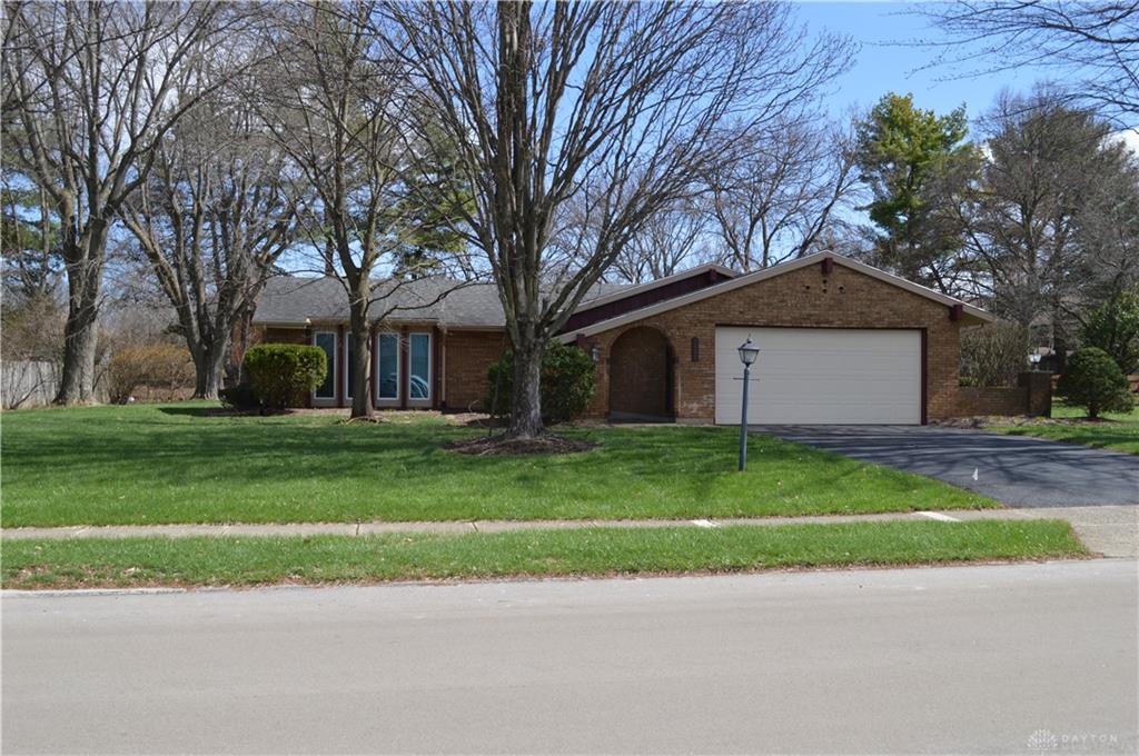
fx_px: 1138
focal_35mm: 36
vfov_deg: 36.8
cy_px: 378
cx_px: 570
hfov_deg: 53.2
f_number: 7.1
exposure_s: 1/200
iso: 100
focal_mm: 24
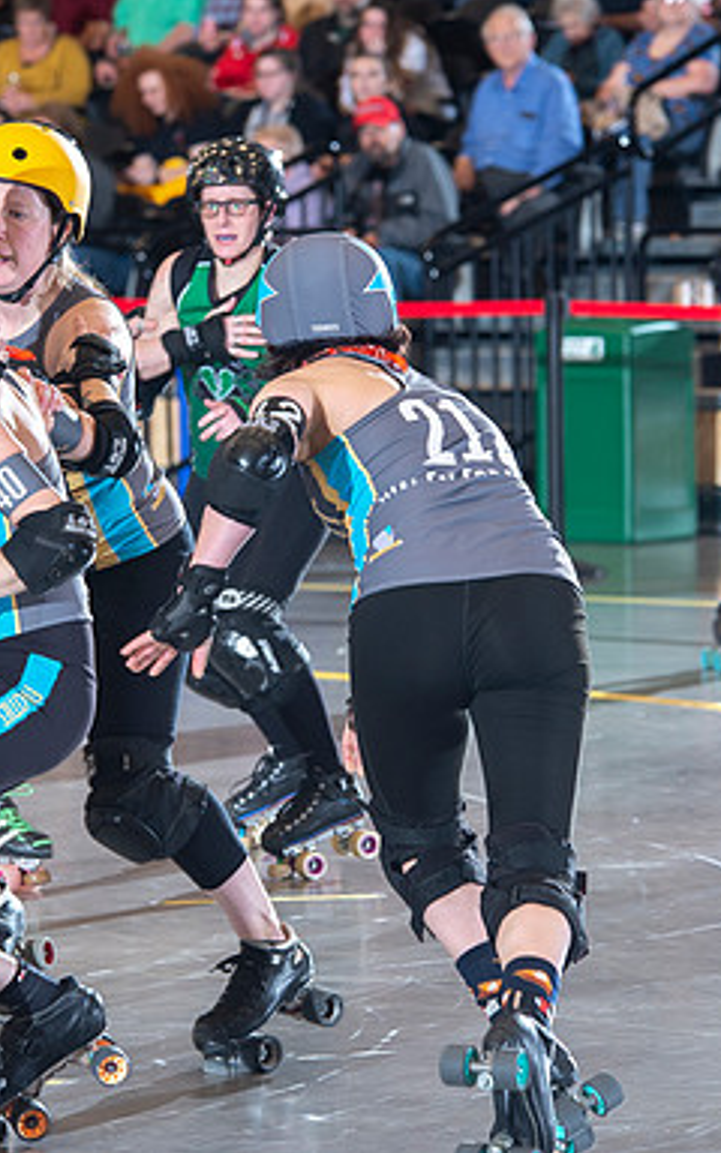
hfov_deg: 5.7
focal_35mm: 231
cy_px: 578
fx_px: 7262
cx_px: 291
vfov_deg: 9.1
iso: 640
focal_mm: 150
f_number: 5.6
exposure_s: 1/160
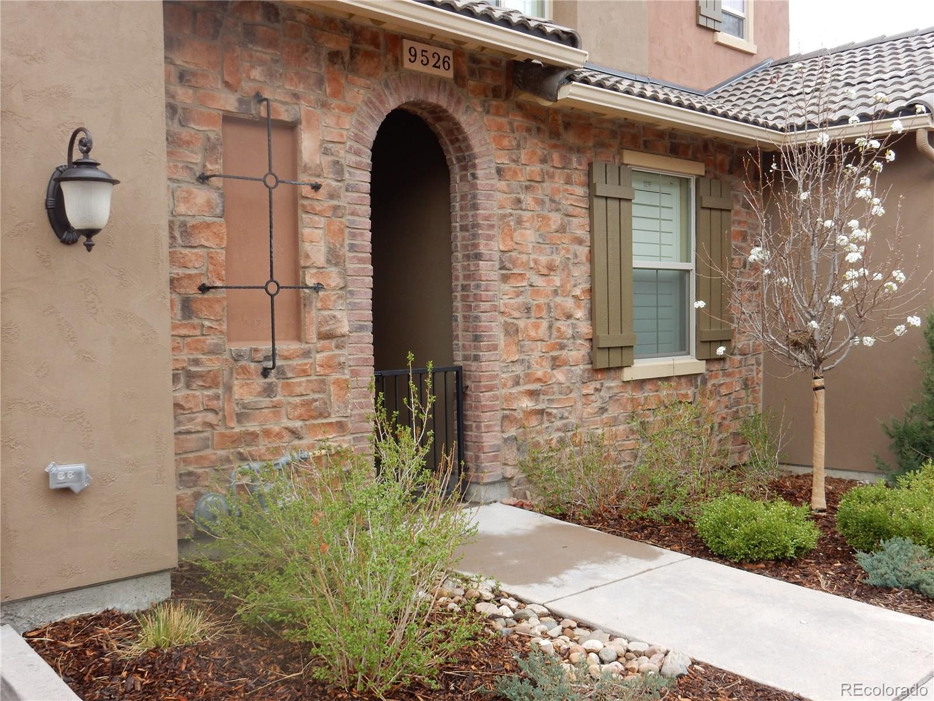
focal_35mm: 36
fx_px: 971
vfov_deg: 39.7
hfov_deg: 51.4
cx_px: 467
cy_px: 350
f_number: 4
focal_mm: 6.4
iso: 125
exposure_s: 1/200
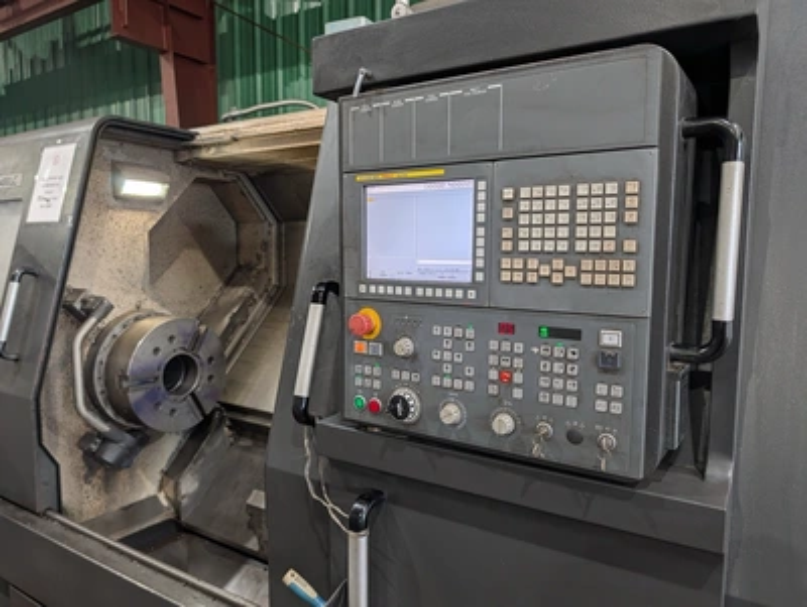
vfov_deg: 56.9
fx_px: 560
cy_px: 304
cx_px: 404
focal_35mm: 24
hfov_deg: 71.5
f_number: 1.68
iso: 21
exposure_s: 1/133
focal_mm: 6.9
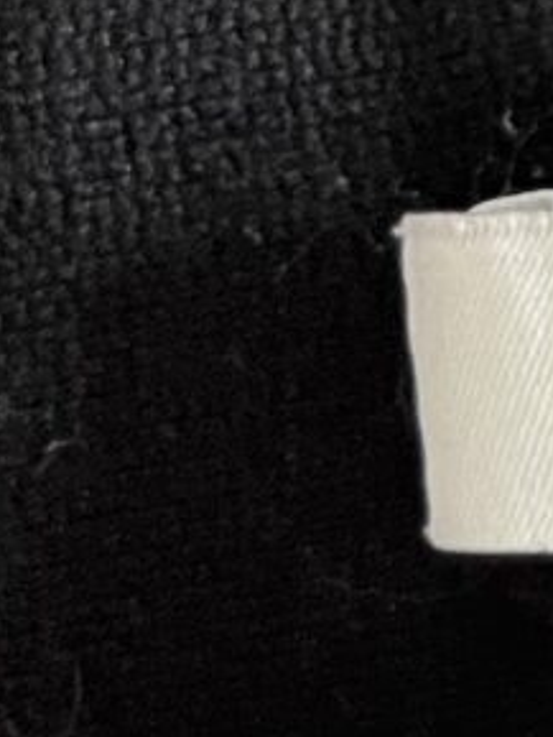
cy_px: -258
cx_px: 1639
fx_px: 3916
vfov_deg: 10.5
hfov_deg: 7.2
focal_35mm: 184
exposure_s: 1/60
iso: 400
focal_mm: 5.1
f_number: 1.6
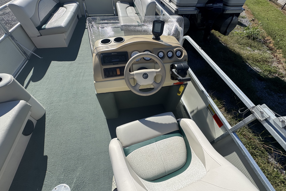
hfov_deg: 100.4
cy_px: 94
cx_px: 143
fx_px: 119
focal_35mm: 15
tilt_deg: -49.1
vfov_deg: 77.3
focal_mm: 2.22
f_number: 2.2
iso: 50
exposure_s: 1/1672
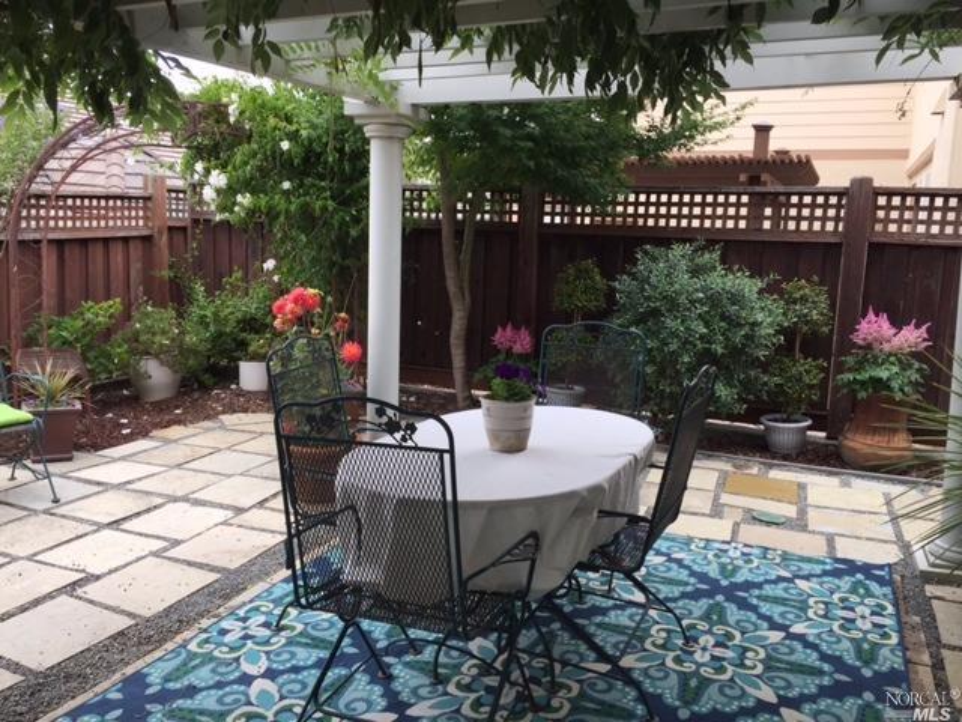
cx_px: 481
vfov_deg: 48.2
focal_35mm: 29
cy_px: 361
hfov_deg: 61.7
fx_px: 806
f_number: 2.2
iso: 32
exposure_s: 1/314
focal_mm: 4.15
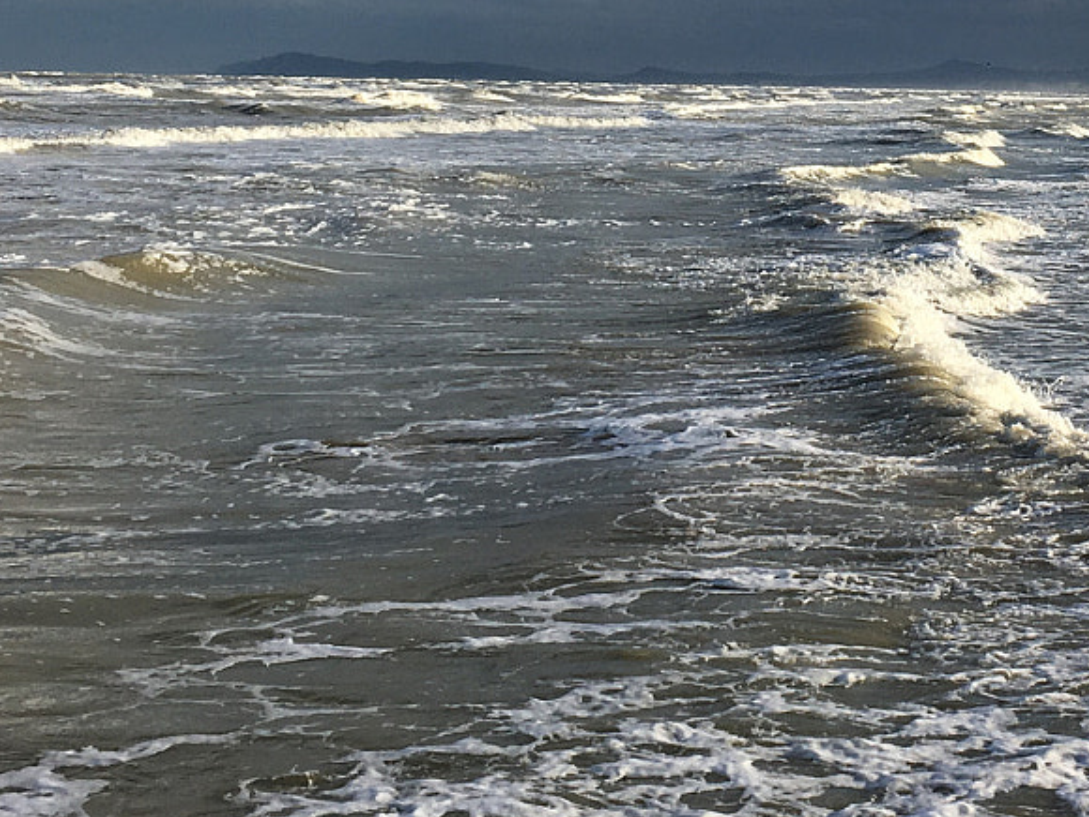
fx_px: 2517
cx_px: 811
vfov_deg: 18.0
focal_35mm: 80
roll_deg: -1.7
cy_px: 28
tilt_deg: +2.2
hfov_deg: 24.2
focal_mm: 4.15
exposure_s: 1/1374
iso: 25
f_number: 2.2
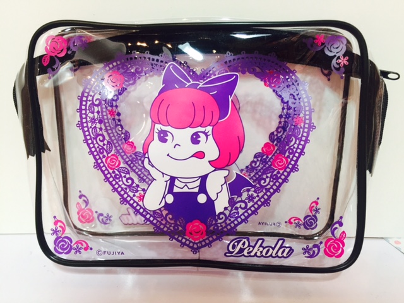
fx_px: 338
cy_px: 152
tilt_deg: -18.1
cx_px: 202
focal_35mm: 29
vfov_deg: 48.2
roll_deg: -1.8
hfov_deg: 61.7
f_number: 2.2
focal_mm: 4.15
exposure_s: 1/33
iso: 125
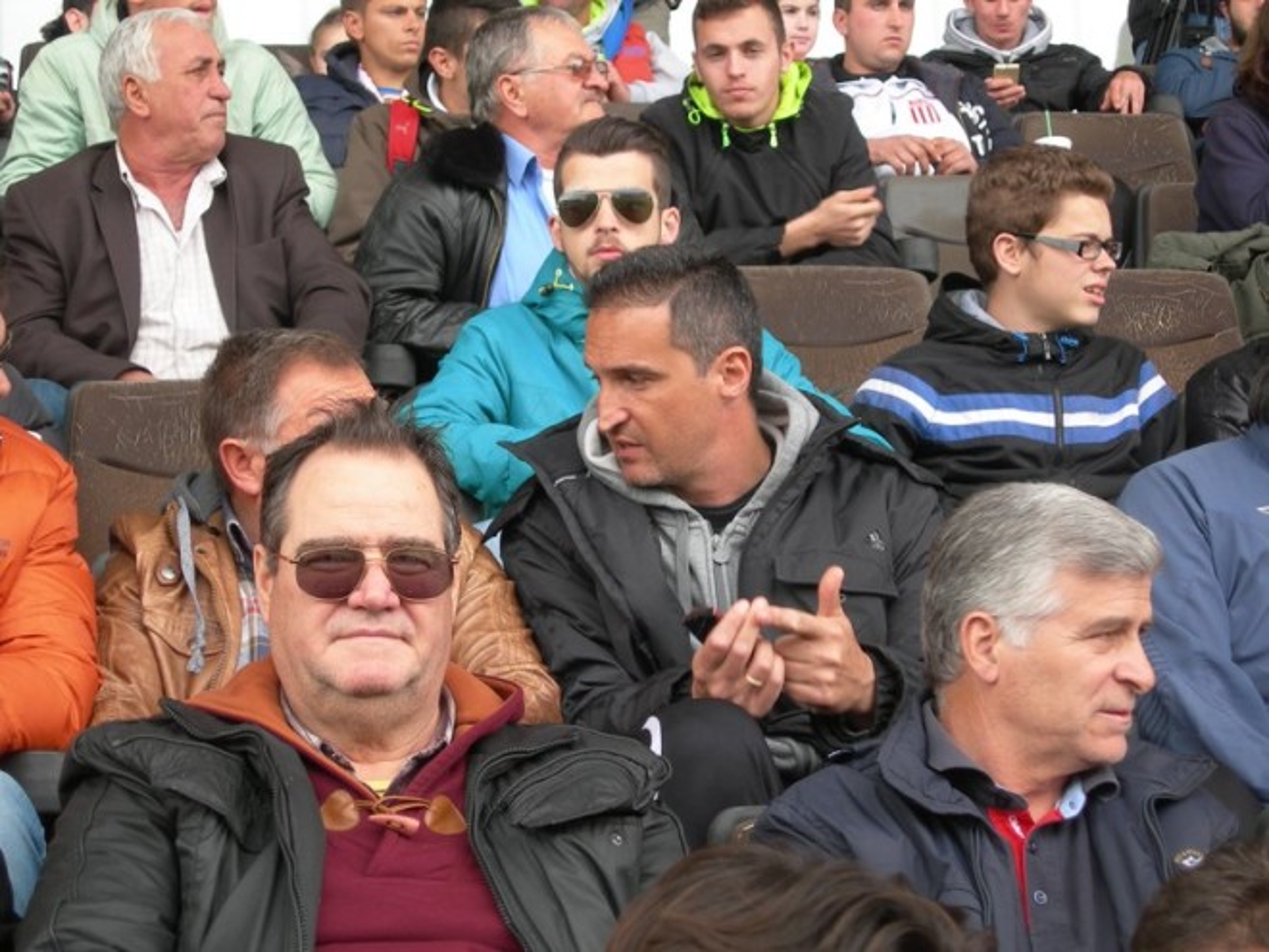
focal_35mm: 113
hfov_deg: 17.4
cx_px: 634
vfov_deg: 13.1
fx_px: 4143
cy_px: 476
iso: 50
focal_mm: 23.4
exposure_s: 1/30.5
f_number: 4.9
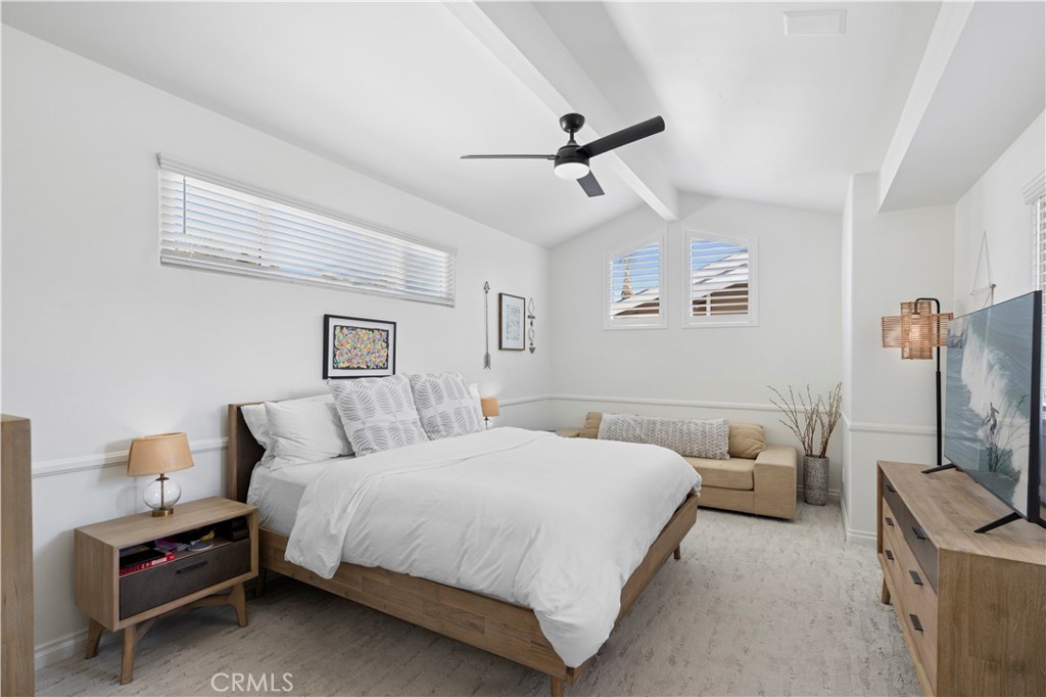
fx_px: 465
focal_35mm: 16
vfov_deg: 73.7
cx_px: 523
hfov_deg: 96.8
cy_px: 348
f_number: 8
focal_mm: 16
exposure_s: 1/2.5
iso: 200
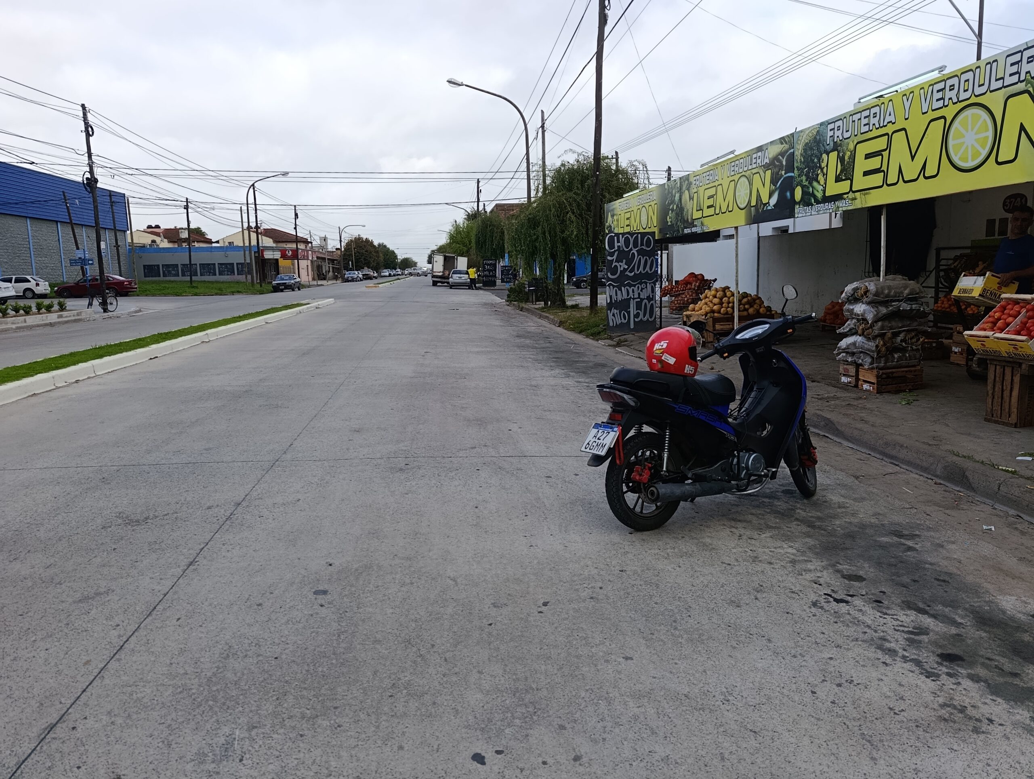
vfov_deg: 59.0
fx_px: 688
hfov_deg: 73.8
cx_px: 517
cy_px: 390
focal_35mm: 23
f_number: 1.65
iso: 50
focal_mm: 6.11
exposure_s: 1/314
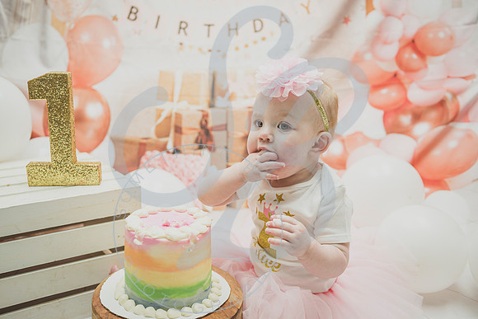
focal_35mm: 38
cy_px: 160
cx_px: 225
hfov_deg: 50.5
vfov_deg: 34.9
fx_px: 507
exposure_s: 1/125
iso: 200
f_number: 2.8
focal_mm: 36
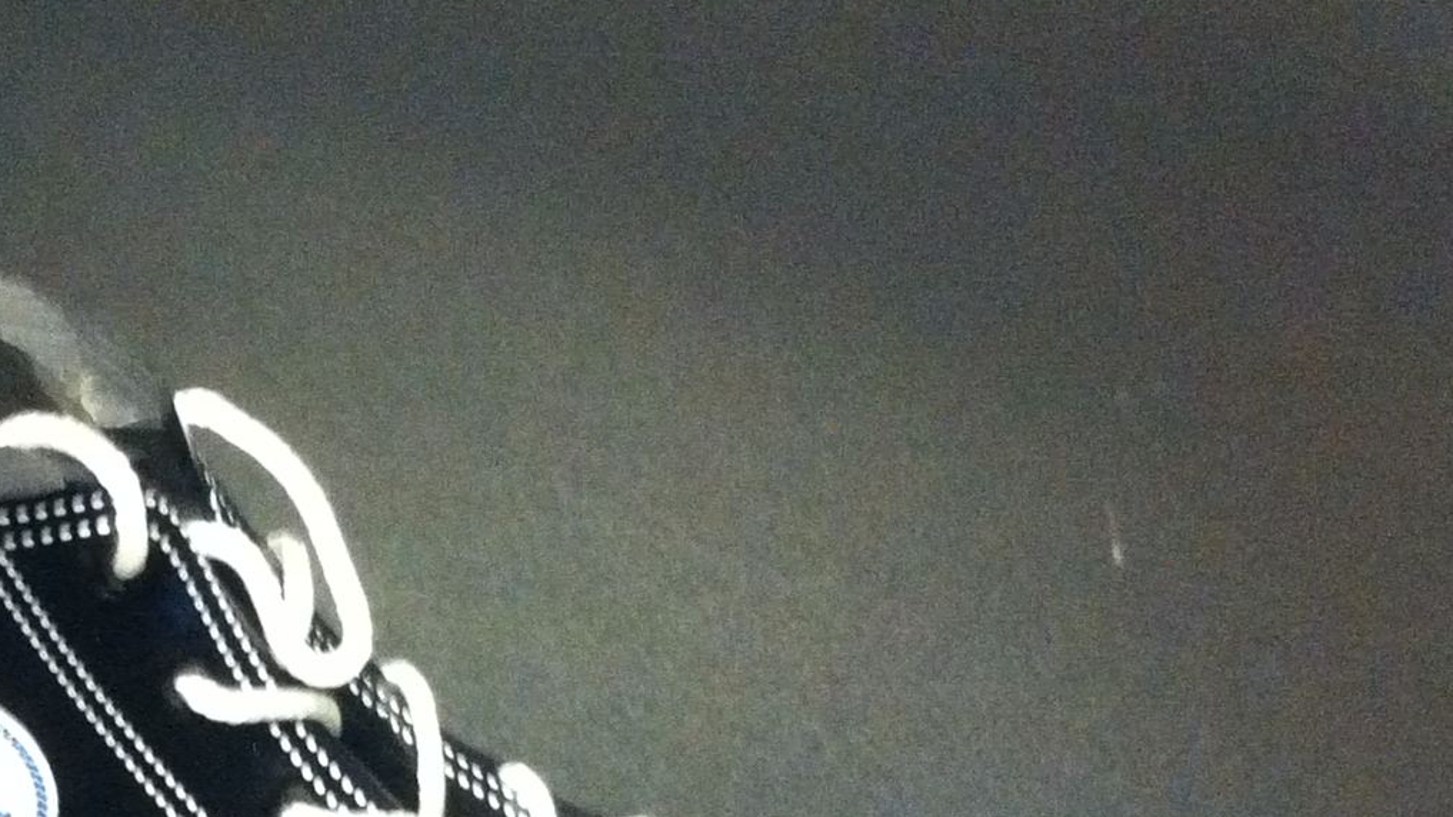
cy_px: 1211
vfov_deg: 11.9
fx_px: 3737
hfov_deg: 21.7
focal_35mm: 97
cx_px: 243
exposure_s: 1/15
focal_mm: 3.85
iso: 640
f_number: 2.8
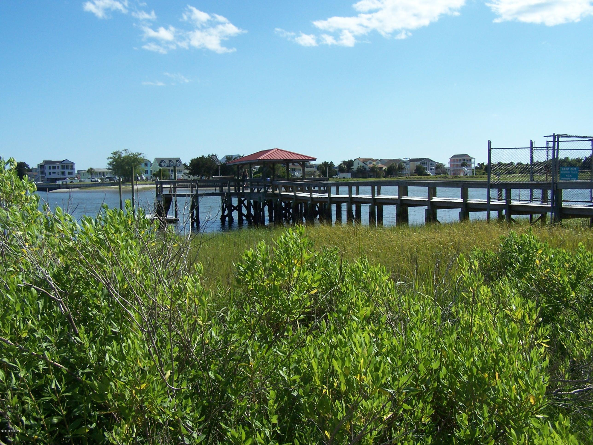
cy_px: 222
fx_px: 651
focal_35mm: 38
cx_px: 296
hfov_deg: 49.0
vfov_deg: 37.7
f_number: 4
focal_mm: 6.3
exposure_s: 1/1000
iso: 80
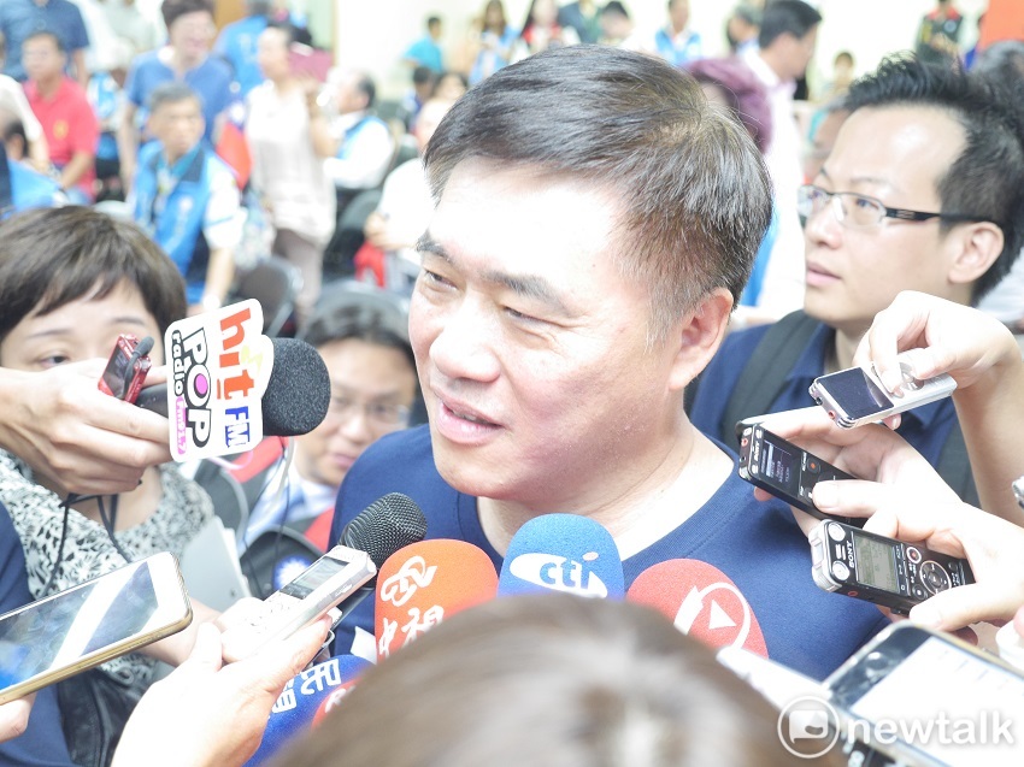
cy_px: 384
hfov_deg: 39.7
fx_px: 1420
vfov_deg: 30.3
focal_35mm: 48
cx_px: 512
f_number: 2.8
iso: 1600
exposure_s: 1/60
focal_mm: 24
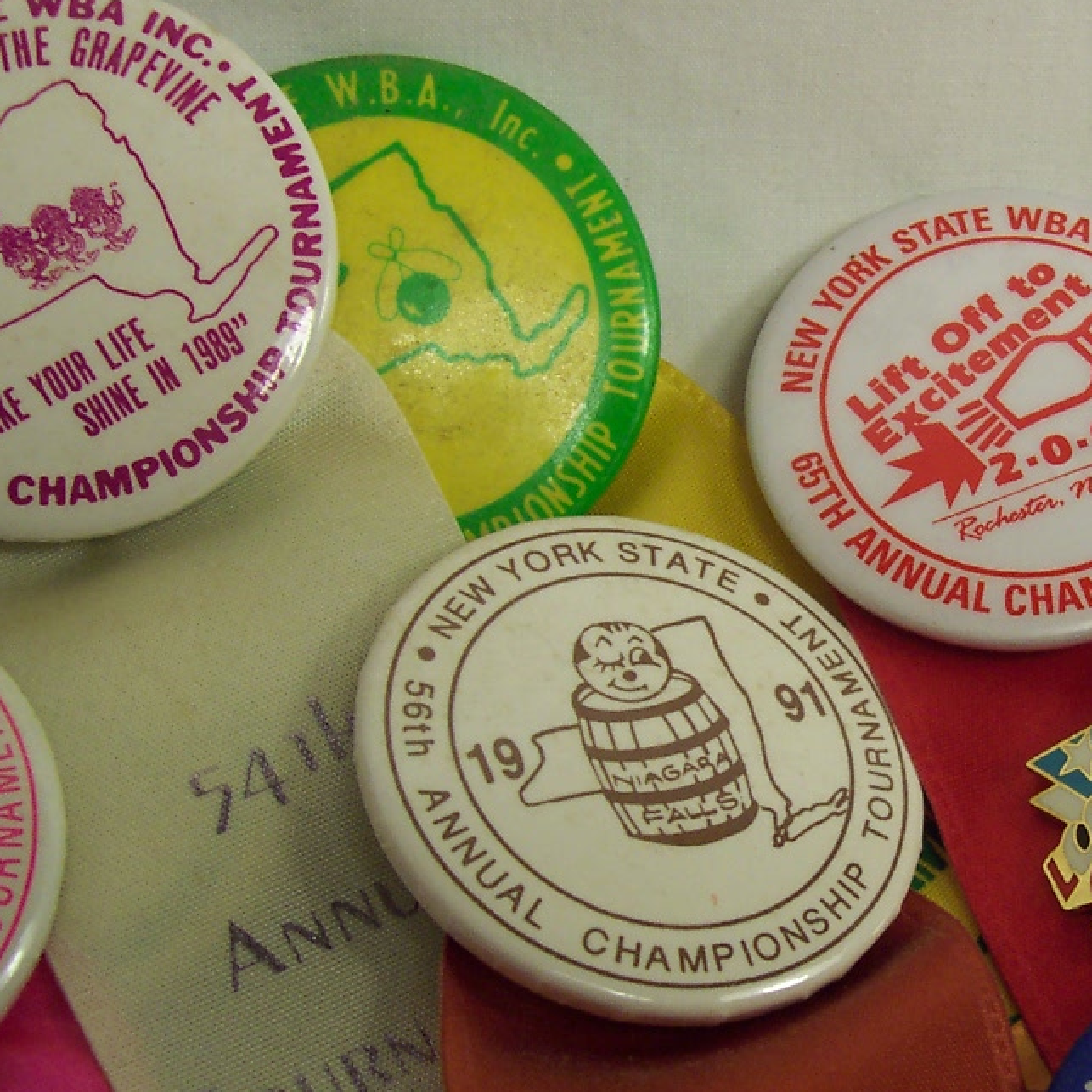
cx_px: 985
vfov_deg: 28.1
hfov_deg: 27.2
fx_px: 2177
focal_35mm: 61
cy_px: 644
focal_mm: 5.6
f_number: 2.8
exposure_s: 1/350
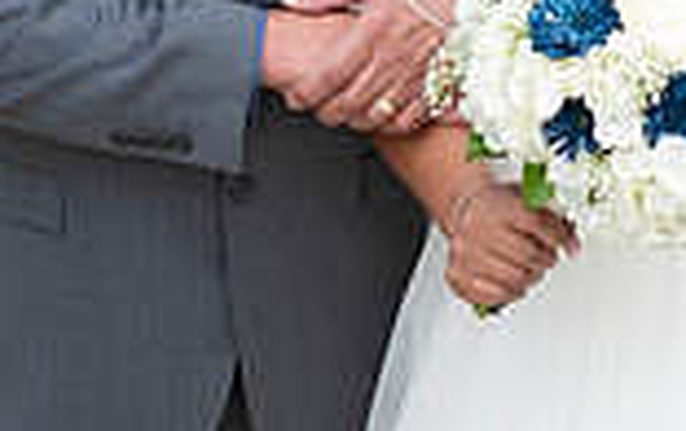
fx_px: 3539
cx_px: 664
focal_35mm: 189
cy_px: -218
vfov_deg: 6.9
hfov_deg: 11.0
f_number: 3.2
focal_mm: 50
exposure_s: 1/250
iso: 100
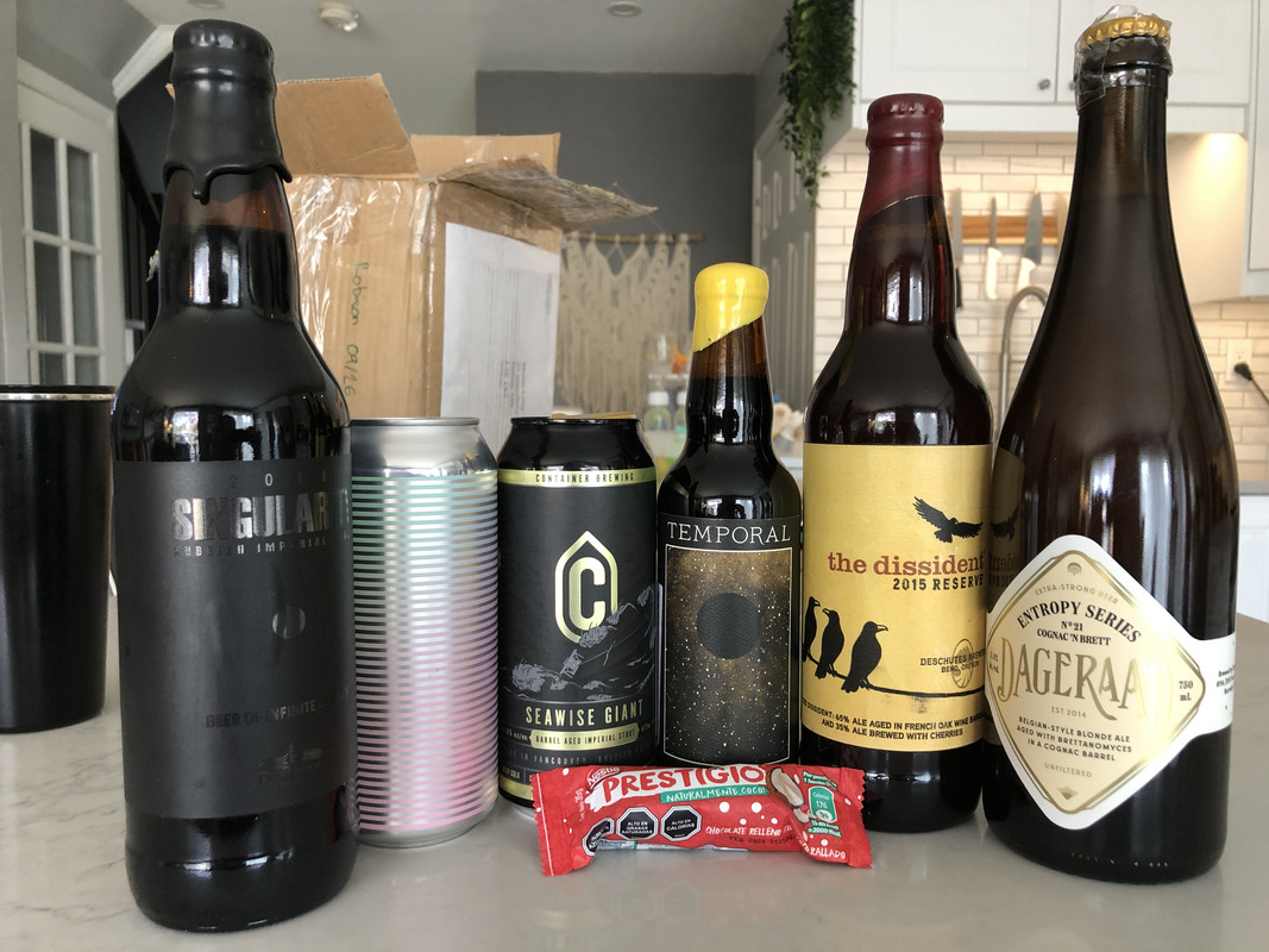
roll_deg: -0.7
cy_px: 476
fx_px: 1026
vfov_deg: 49.7
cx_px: 634
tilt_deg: -4.3
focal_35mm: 28
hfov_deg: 63.4
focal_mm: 4
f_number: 1.8
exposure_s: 1/17
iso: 50
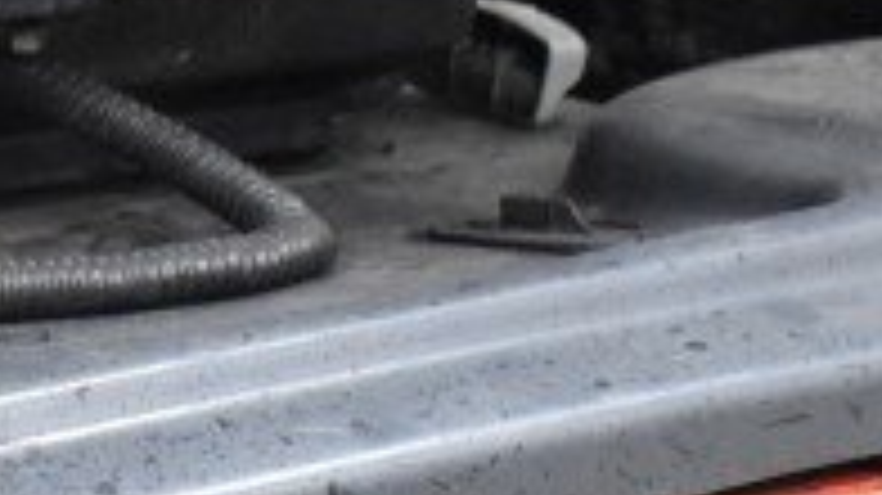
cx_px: -482
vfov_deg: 4.7
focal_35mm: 250
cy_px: 1300
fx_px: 5844
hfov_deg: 8.4
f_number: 4.5
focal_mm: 26
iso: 1600
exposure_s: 1/25
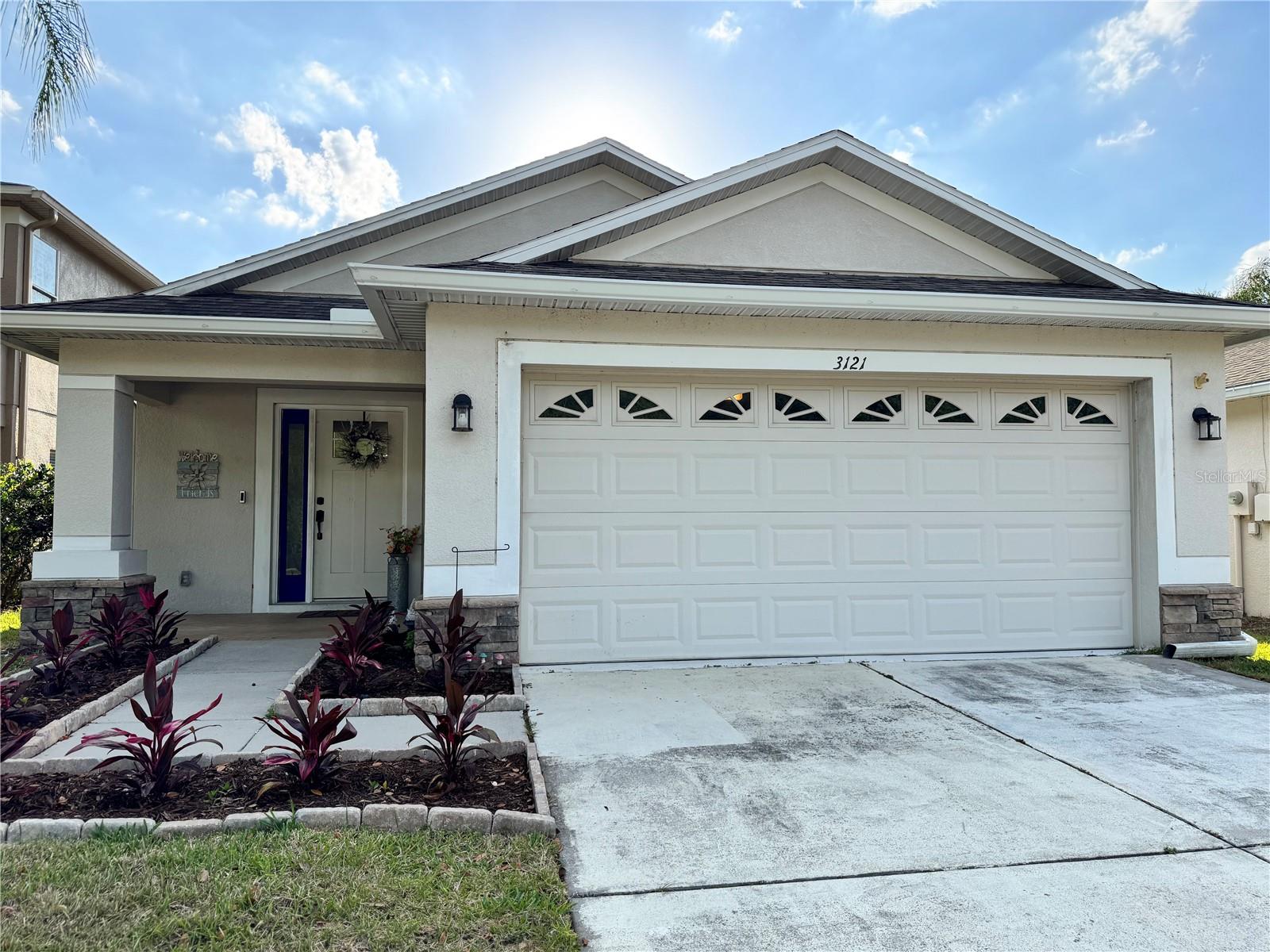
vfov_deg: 56.8
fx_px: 881
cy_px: 476
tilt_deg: +2.5
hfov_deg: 71.6
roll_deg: +0.0
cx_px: 635
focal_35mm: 24
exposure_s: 1/1721
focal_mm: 6.76
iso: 80
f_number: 1.78
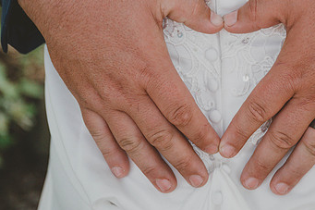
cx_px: 237
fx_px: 595
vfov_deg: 19.9
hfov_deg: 29.2
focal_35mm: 68
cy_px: 53
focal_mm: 40
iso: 1800
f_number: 2.8
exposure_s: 1/125
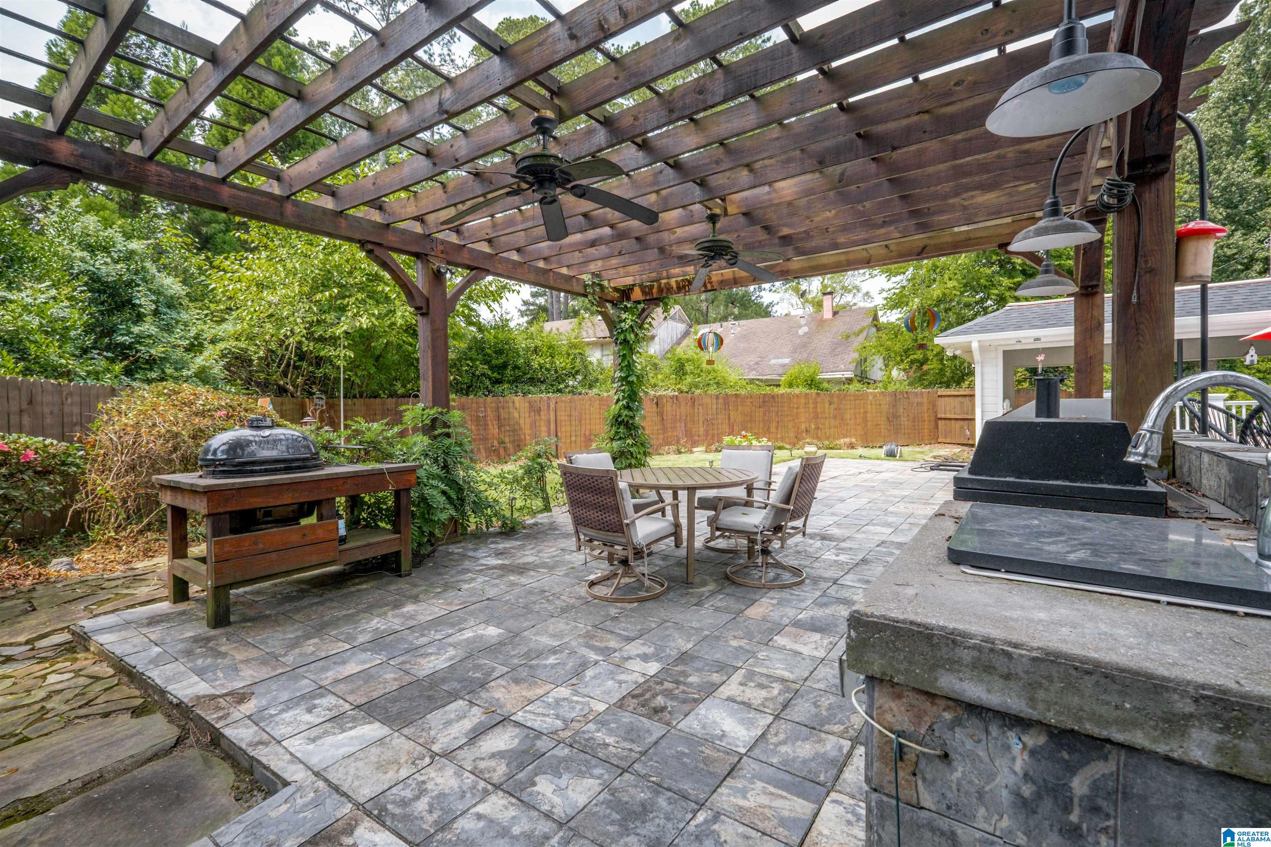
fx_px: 530
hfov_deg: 100.4
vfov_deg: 77.3
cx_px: 636
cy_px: 424
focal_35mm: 15
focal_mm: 10
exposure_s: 1/350
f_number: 7.1
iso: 1250
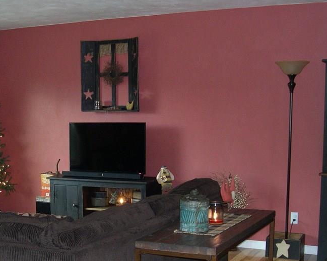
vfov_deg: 25.5
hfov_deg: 31.7
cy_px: 191
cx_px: 104
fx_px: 571
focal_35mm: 59
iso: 328
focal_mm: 8
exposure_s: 1/60
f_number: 2.8
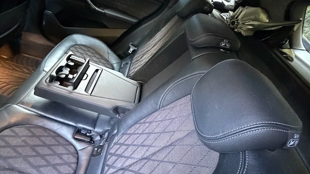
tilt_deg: -38.2
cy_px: 92
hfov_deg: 83.8
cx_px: 155
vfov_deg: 53.6
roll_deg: -27.5
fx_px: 173
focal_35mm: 21
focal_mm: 2.22
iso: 1250
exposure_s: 1/34
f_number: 2.2
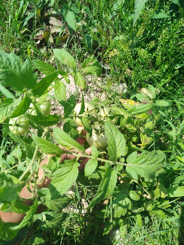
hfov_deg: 56.8
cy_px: 122
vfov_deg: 71.6
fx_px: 170
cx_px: 92
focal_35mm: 24
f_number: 1.7
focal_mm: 5.31
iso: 50
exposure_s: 1/531
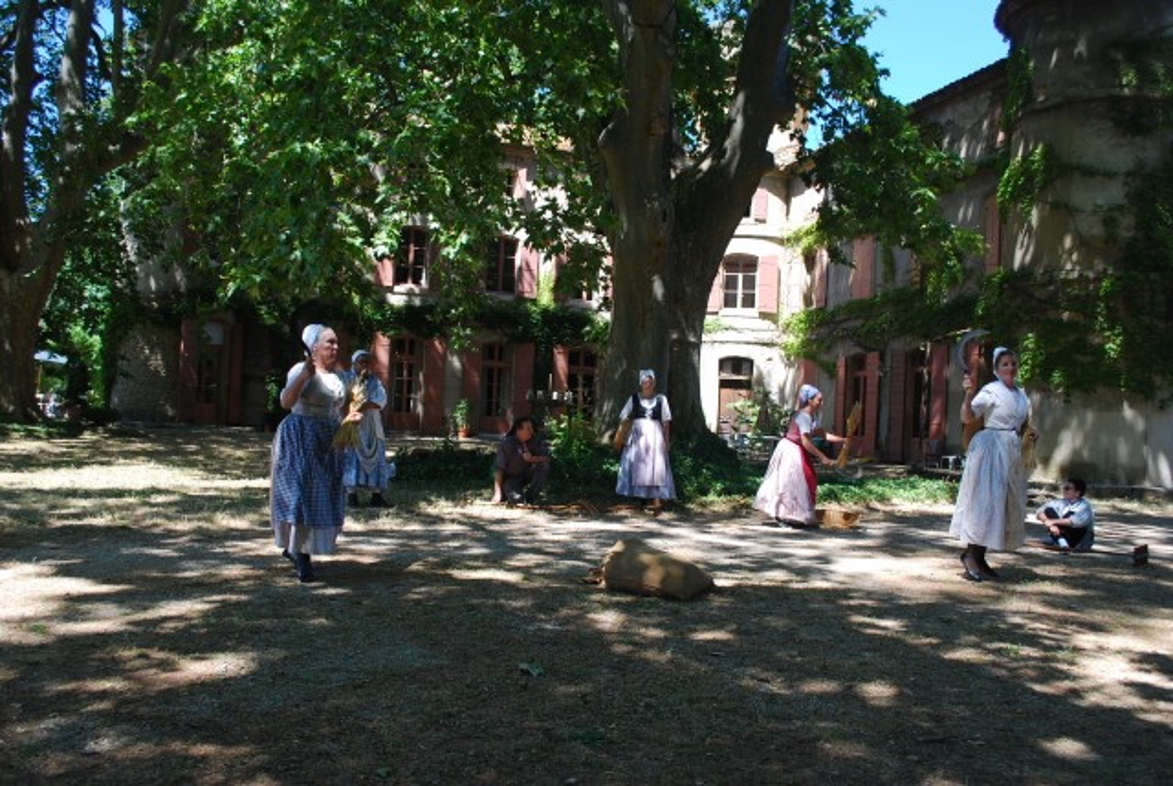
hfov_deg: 61.8
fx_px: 979
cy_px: 393
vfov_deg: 43.8
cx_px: 586
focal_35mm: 30
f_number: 5.6
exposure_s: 1/125
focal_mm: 20
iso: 110
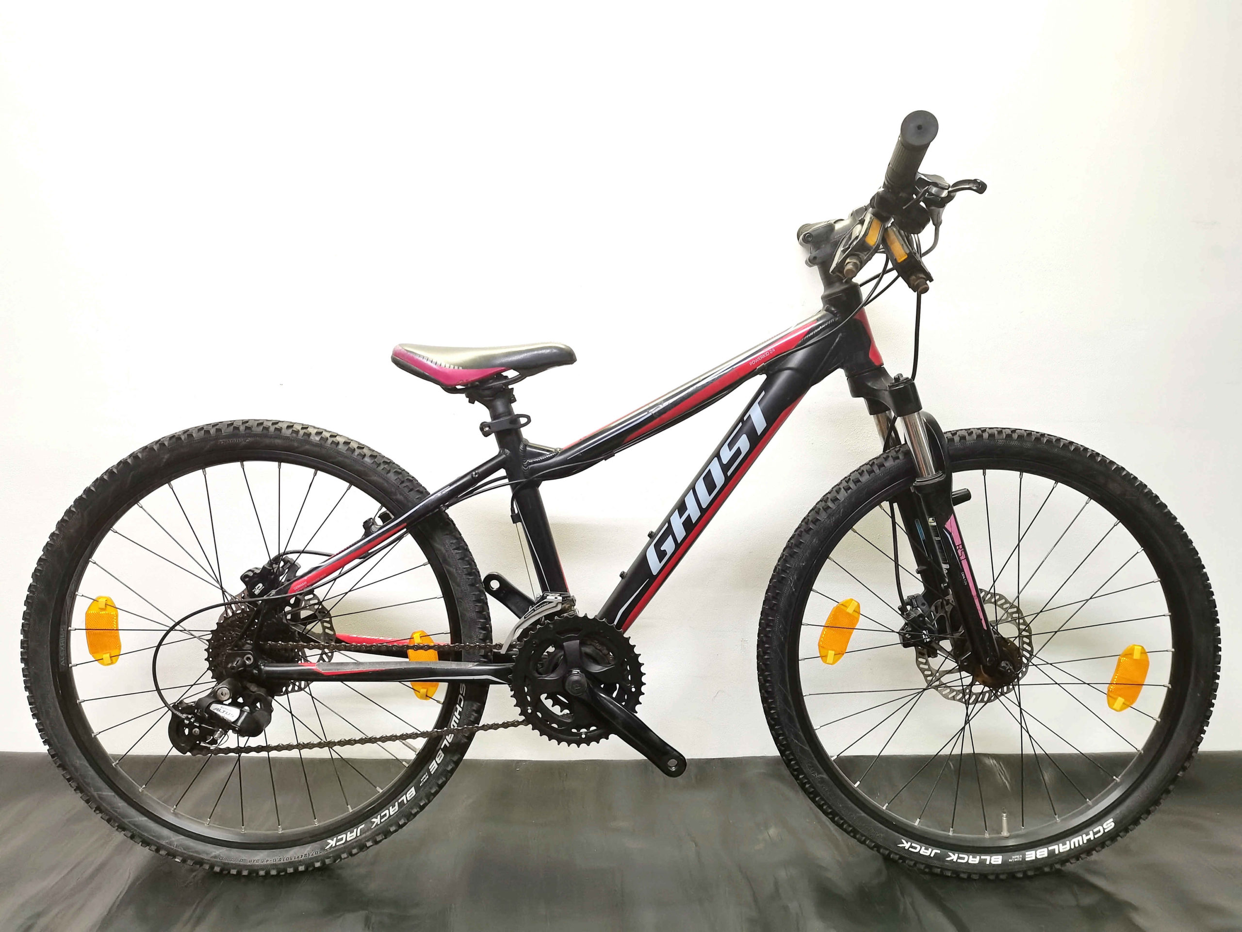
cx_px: 621
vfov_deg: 53.1
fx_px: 933
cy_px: 466
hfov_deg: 67.3
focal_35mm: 26
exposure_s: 1/25
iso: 640
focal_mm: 5.58
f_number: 1.8
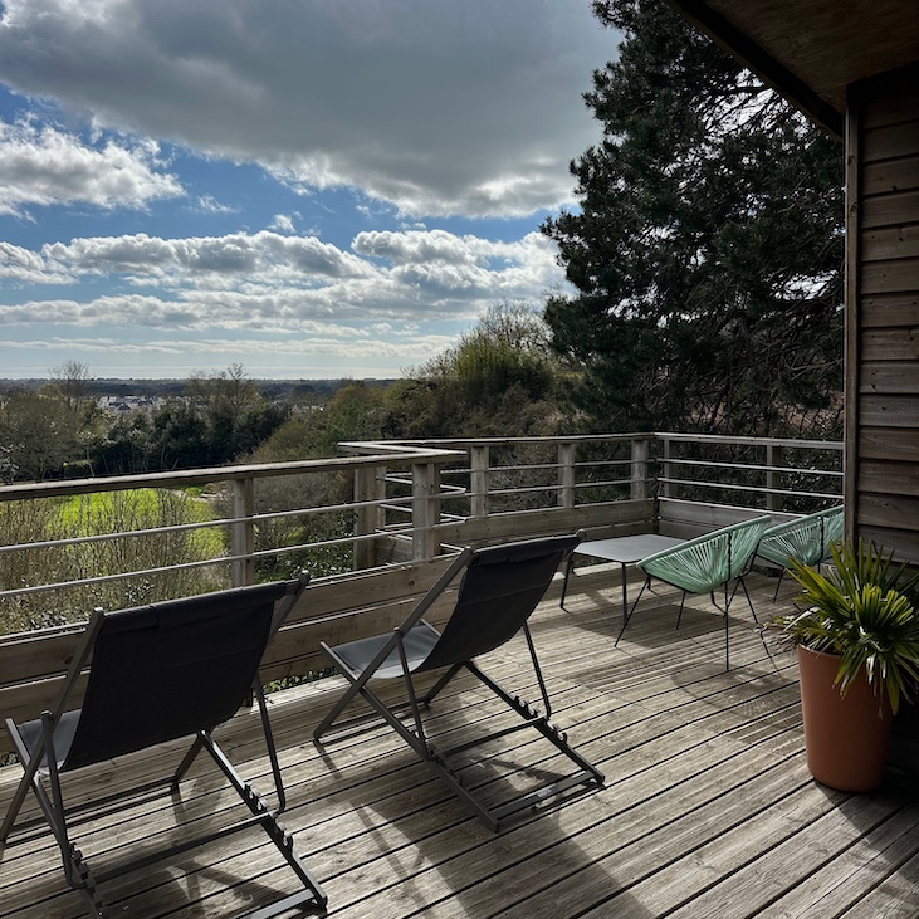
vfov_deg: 55.4
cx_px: 451
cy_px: 395
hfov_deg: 55.6
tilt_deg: -1.1
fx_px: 871
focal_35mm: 29
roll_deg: -0.3
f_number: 1.78
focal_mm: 6.86
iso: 80
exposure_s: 1/9709
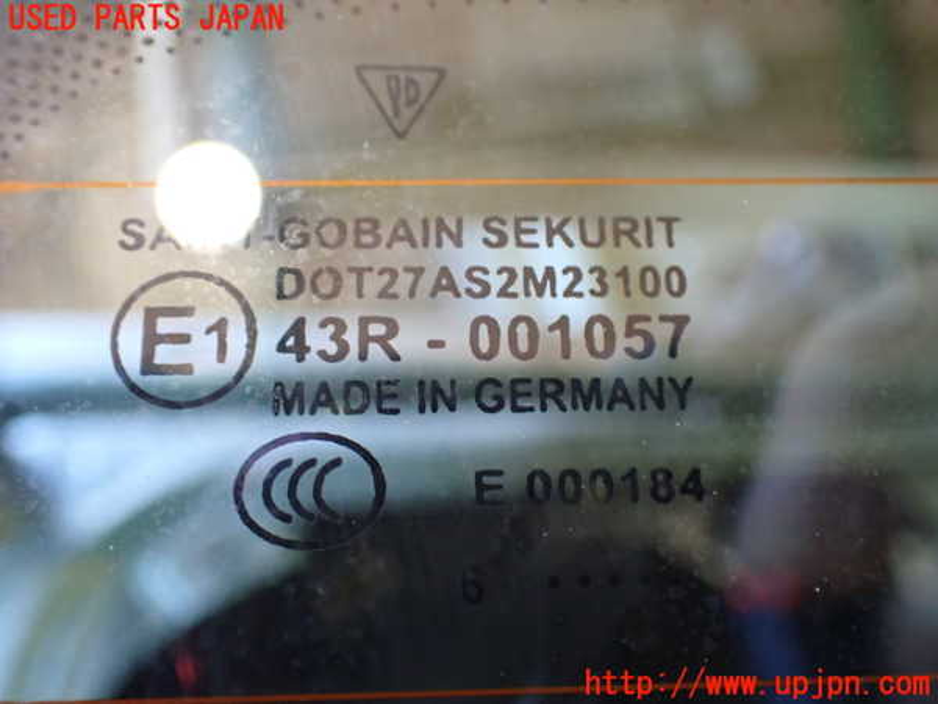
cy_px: 352
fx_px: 1030
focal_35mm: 38
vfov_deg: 37.7
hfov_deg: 49.0
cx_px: 469
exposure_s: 1/50
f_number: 2.7
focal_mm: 6.83
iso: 800
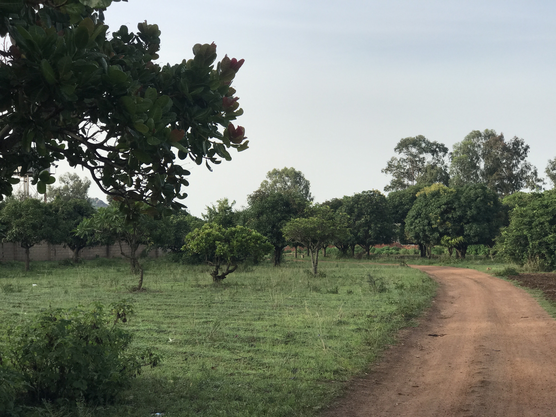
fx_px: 916
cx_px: 278
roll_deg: +0.9
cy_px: 208
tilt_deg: +1.7
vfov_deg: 25.7
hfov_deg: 33.8
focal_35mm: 57
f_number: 2.8
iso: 20
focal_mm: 6.6
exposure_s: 1/287
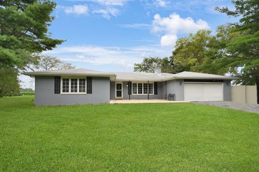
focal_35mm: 15
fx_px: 108
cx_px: 130
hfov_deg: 100.4
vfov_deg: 77.3
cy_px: 86
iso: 200
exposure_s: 1/500
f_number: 3.5
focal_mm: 10
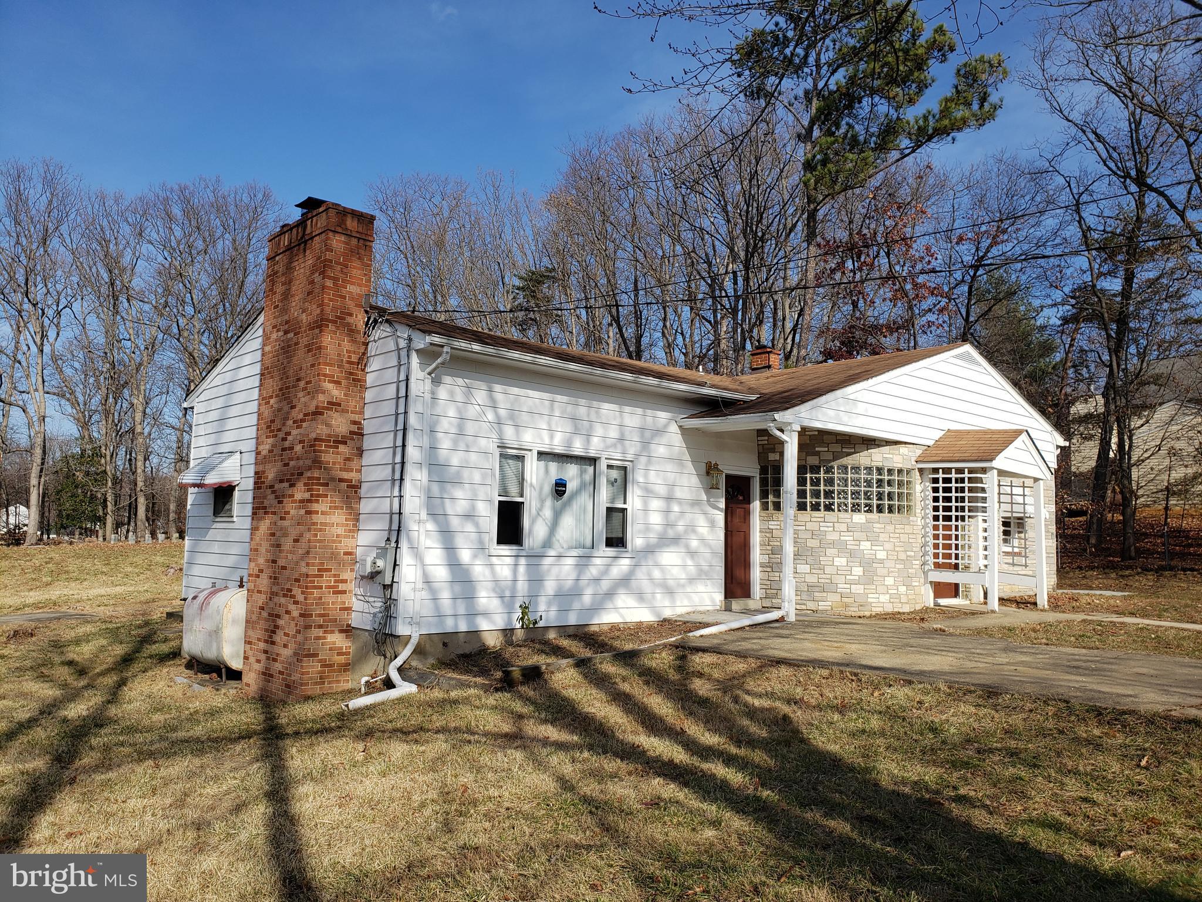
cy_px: 451
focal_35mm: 26
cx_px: 601
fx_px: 903
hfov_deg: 67.3
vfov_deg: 53.1
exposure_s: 1/1717
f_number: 2.4
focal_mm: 4.3
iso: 50
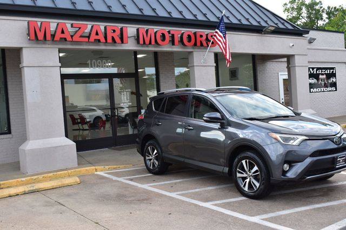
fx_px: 375
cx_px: 173
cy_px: 115
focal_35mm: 39
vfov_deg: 34.2
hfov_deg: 49.6
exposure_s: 1/125
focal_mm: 26
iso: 400
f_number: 9
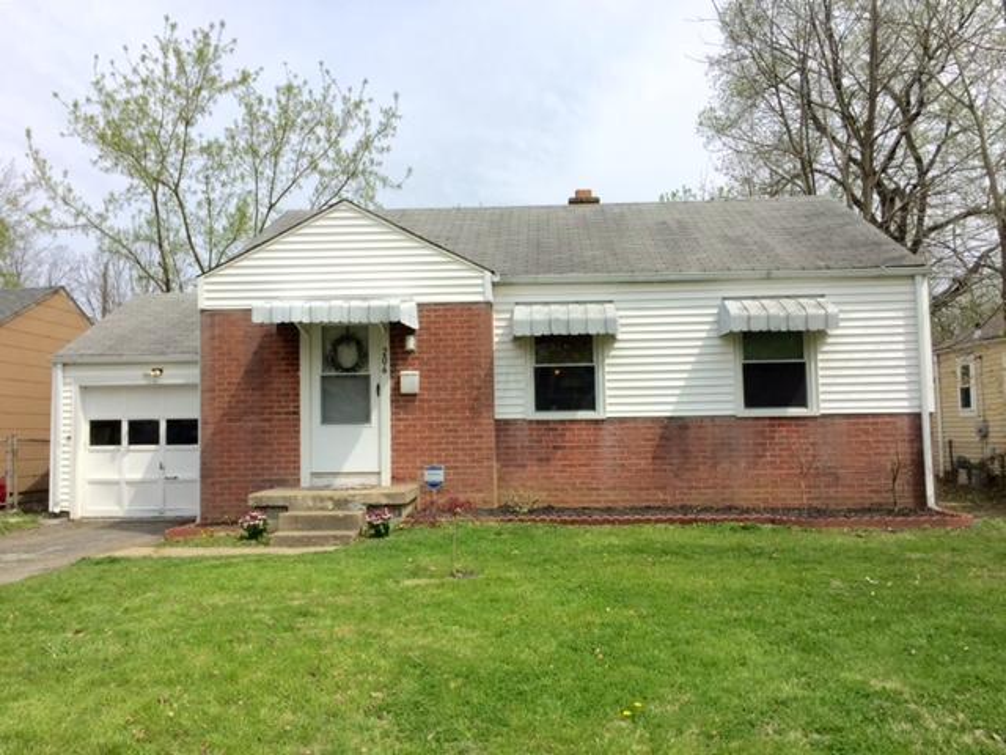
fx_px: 843
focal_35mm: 29
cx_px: 503
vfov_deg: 48.2
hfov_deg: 61.7
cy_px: 378
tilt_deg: +3.5
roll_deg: -1.1
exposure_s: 1/2825
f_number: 2.2
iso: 32
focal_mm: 4.15
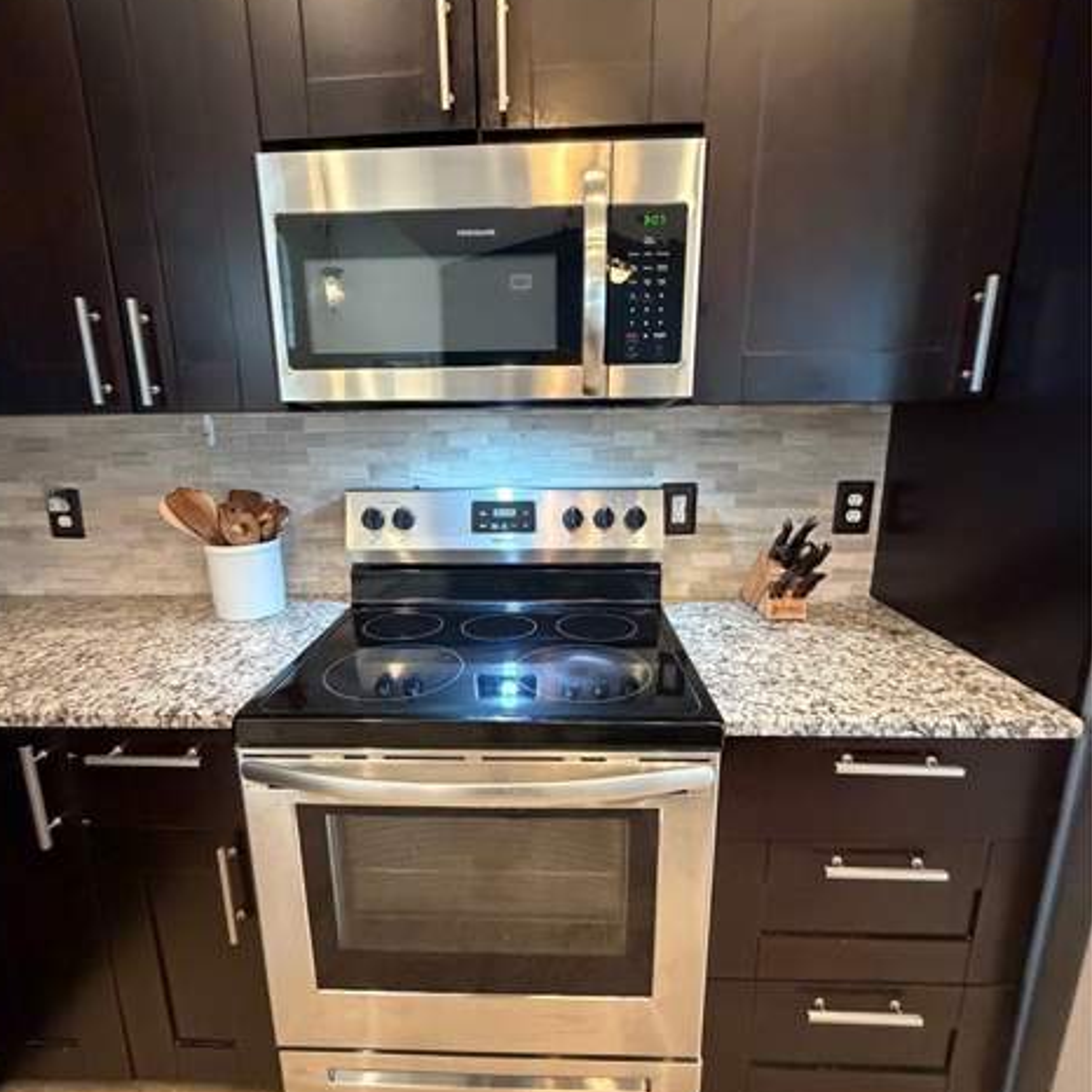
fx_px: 607
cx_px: 532
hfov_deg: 84.0
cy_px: 565
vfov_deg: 83.9
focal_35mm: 17
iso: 1000
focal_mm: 2.22
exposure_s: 1/60
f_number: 2.2
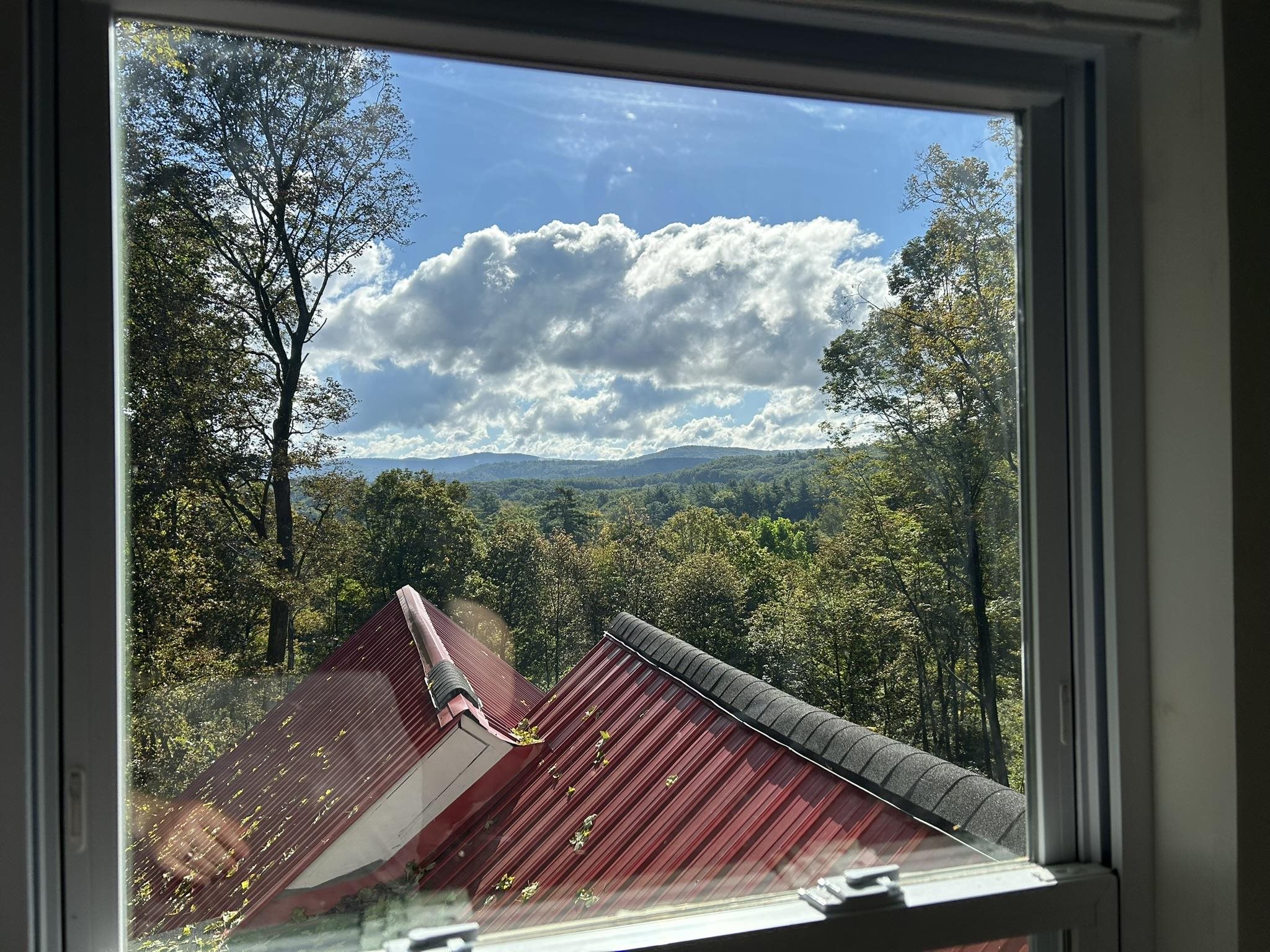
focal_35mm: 26
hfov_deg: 67.3
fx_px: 954
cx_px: 635
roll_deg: +1.8
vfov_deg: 53.1
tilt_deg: -2.1
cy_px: 476
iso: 50
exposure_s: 1/4630
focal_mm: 5.7
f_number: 1.5
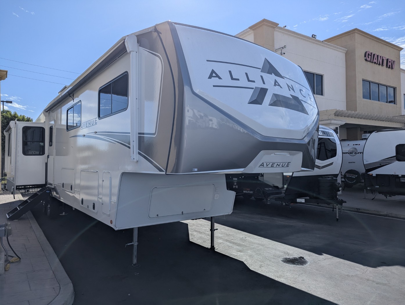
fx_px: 281
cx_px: 202
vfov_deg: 56.9
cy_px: 152
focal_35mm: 24
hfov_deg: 71.5
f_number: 1.85
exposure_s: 1/3534
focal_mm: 6.81
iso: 48
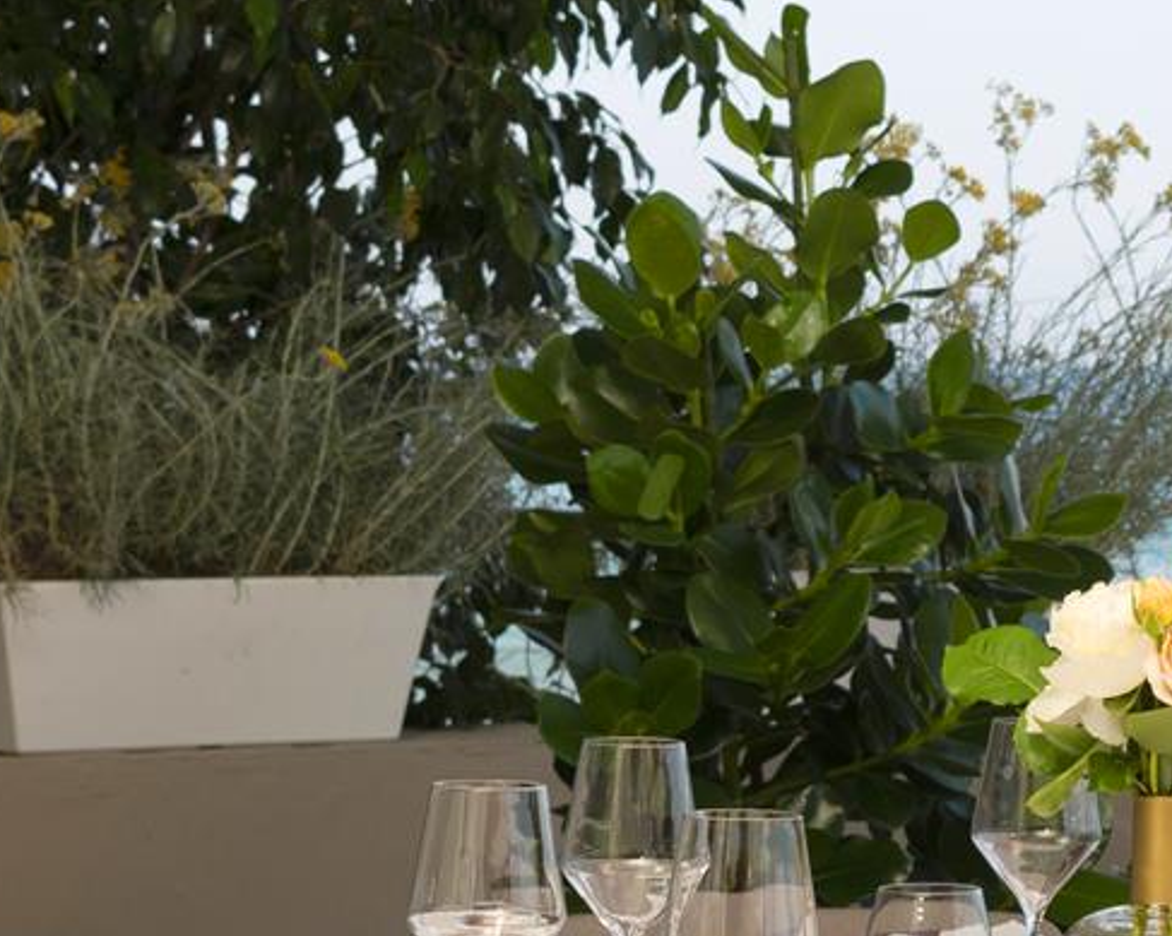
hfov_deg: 11.5
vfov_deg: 9.5
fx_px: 5616
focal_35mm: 162
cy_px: 444
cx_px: 1600
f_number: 6.3
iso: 50
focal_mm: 42
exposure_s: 1/320
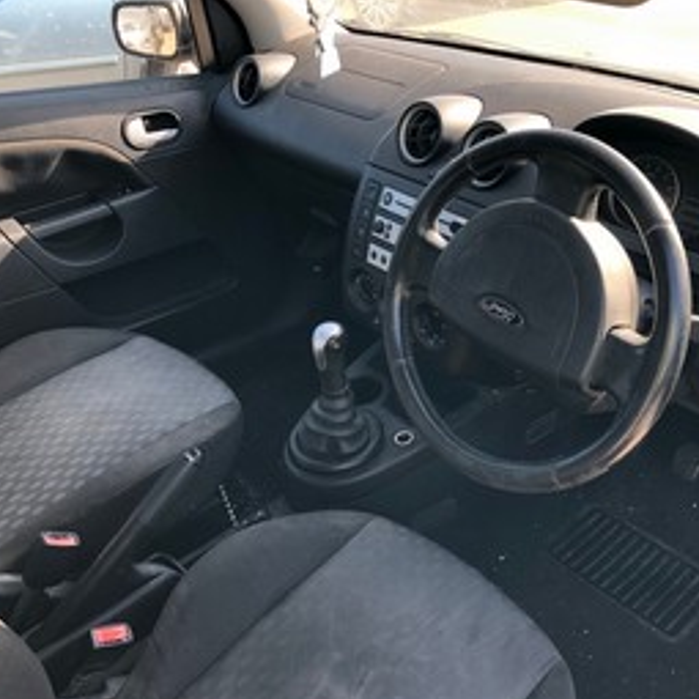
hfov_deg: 48.0
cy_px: 354
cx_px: 436
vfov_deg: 48.4
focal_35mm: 34
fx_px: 777
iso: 40
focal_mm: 4
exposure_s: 1/120
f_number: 1.8
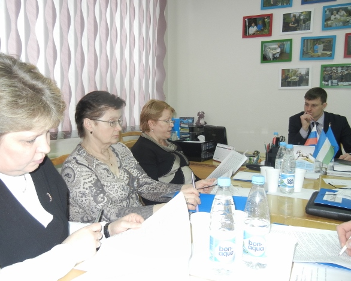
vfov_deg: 45.8
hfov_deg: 55.6
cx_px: 163
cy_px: 140
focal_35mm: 32
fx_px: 332
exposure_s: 1/30
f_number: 3.5
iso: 200
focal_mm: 5.4
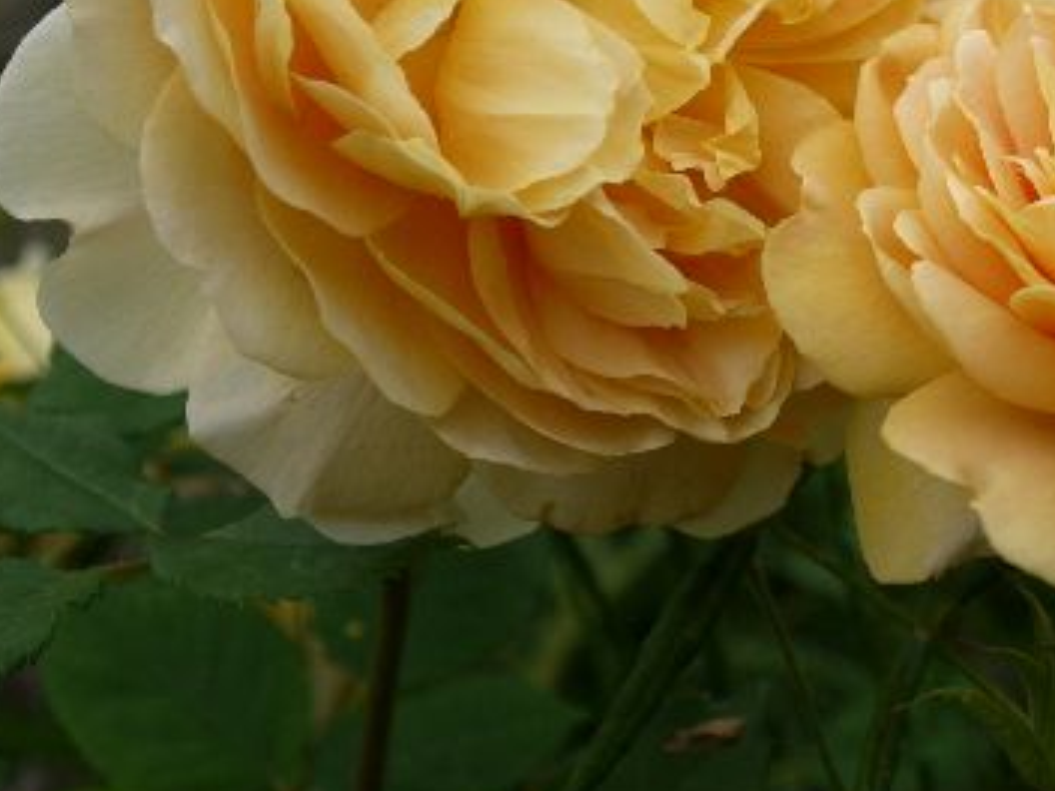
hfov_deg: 17.8
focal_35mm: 109
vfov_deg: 13.5
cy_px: 114
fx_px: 3322
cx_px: 890
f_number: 4.9
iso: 100
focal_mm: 30
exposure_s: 1/125
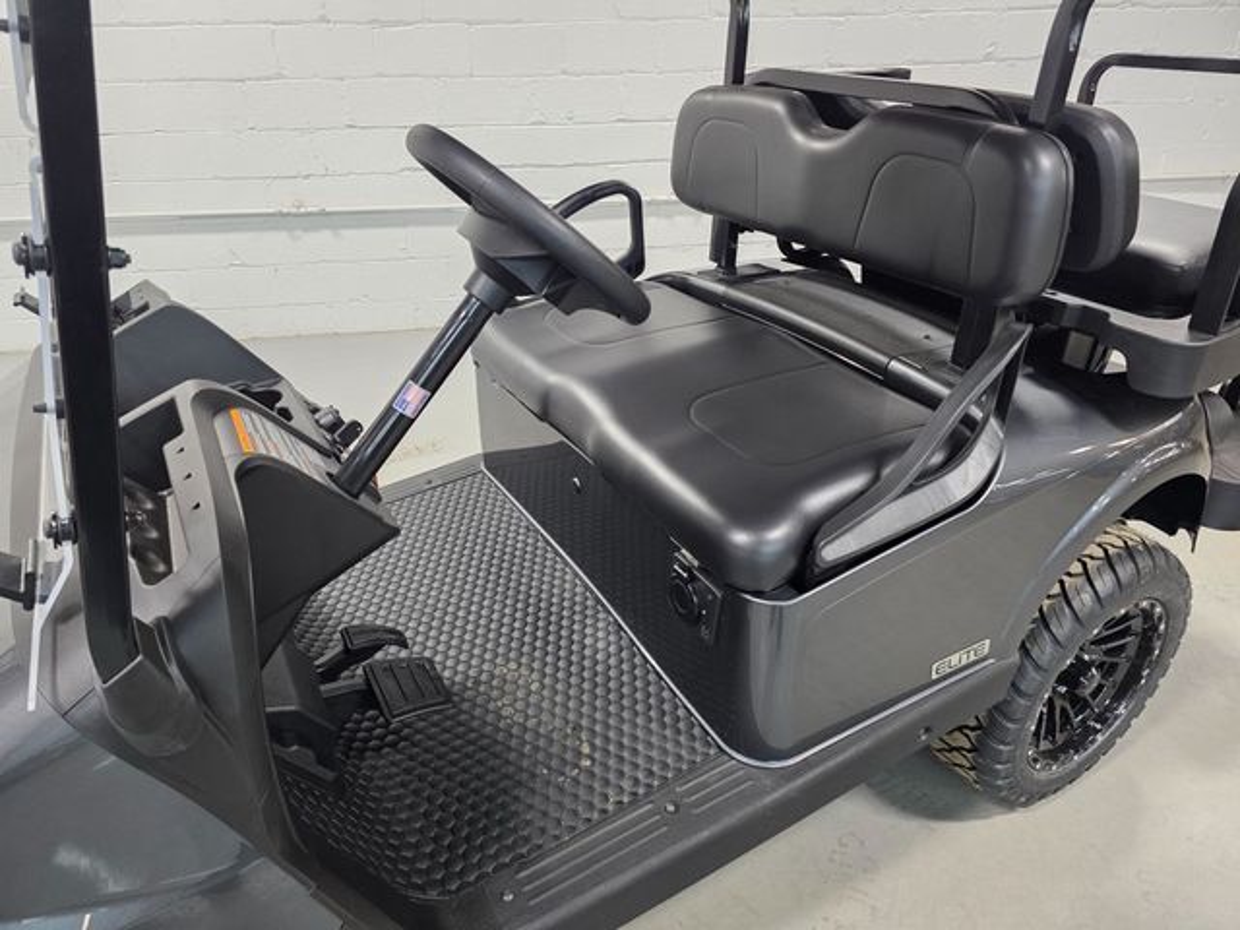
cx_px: 620
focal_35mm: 23
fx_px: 824
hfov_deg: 73.9
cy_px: 465
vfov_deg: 58.9
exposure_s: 1/120
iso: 250
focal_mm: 6.3
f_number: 1.7
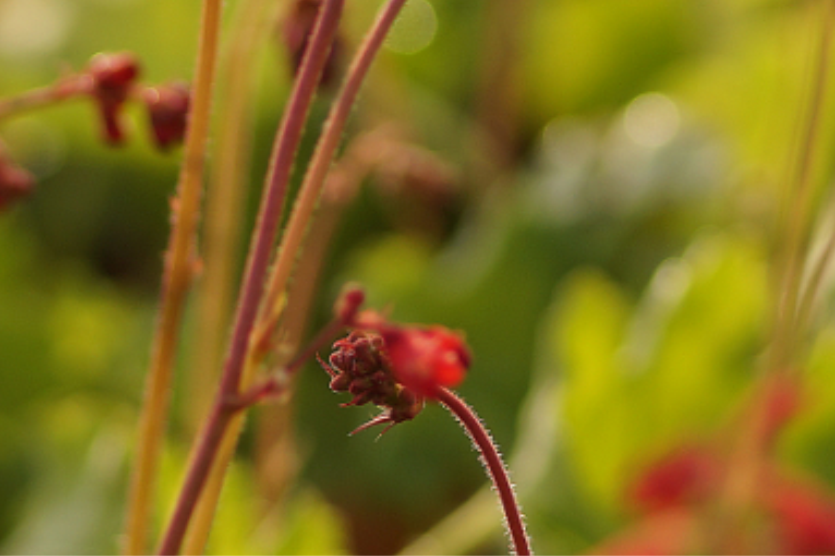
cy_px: -314
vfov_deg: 2.9
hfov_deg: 4.4
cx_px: 349
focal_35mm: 470
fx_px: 10896
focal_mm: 100
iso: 100
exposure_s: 1/800
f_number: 2.8
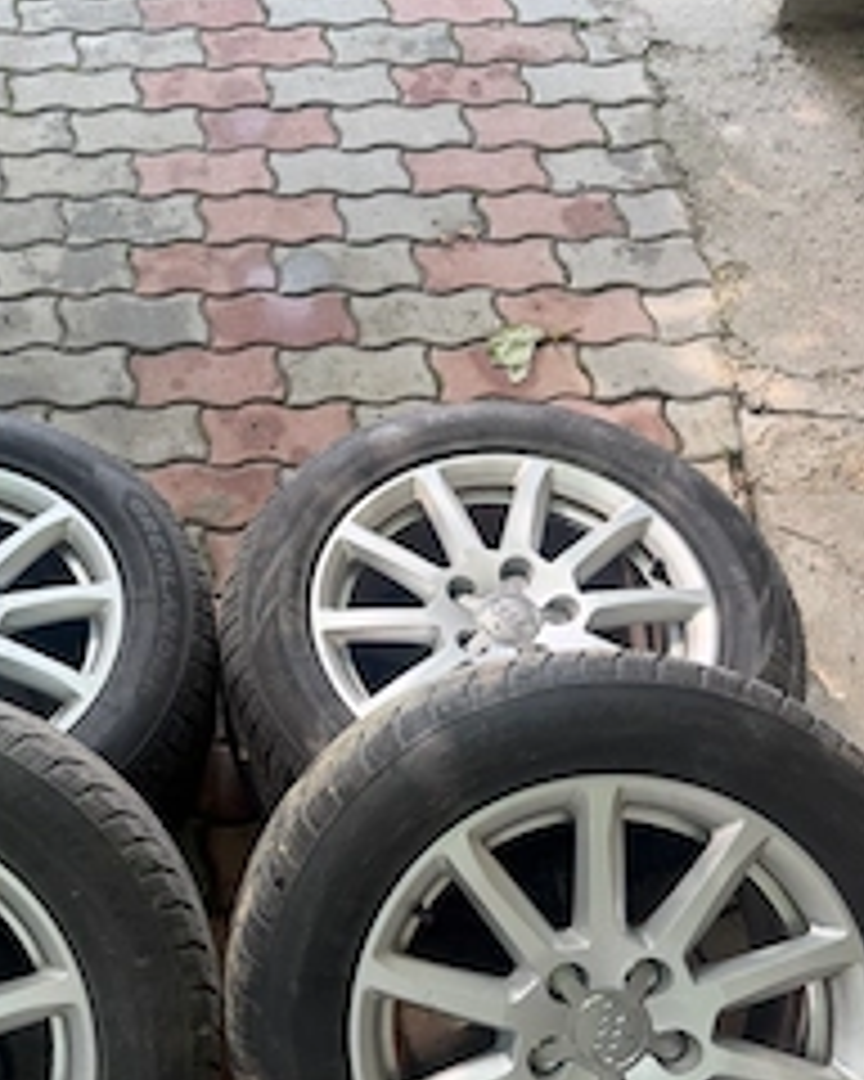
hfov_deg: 37.3
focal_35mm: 39
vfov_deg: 46.0
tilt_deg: -59.2
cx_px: 220
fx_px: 1247
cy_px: 729
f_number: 1.78
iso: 80
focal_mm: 6.76
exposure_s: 1/121
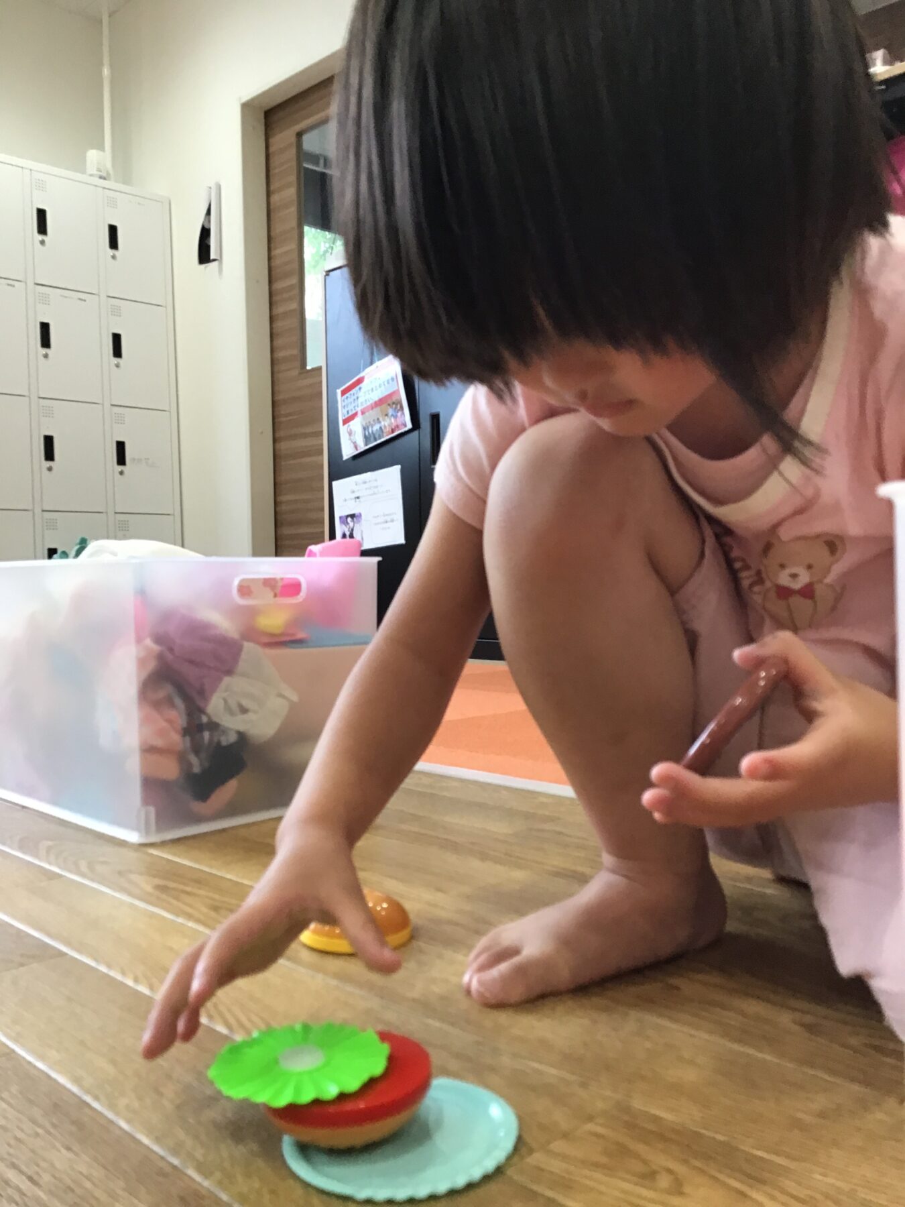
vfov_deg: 58.4
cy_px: 604
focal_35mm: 31
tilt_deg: -4.6
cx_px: 452
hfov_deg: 45.4
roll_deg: -1.2
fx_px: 1081
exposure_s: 1/30
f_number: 2.4
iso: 32
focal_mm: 3.3
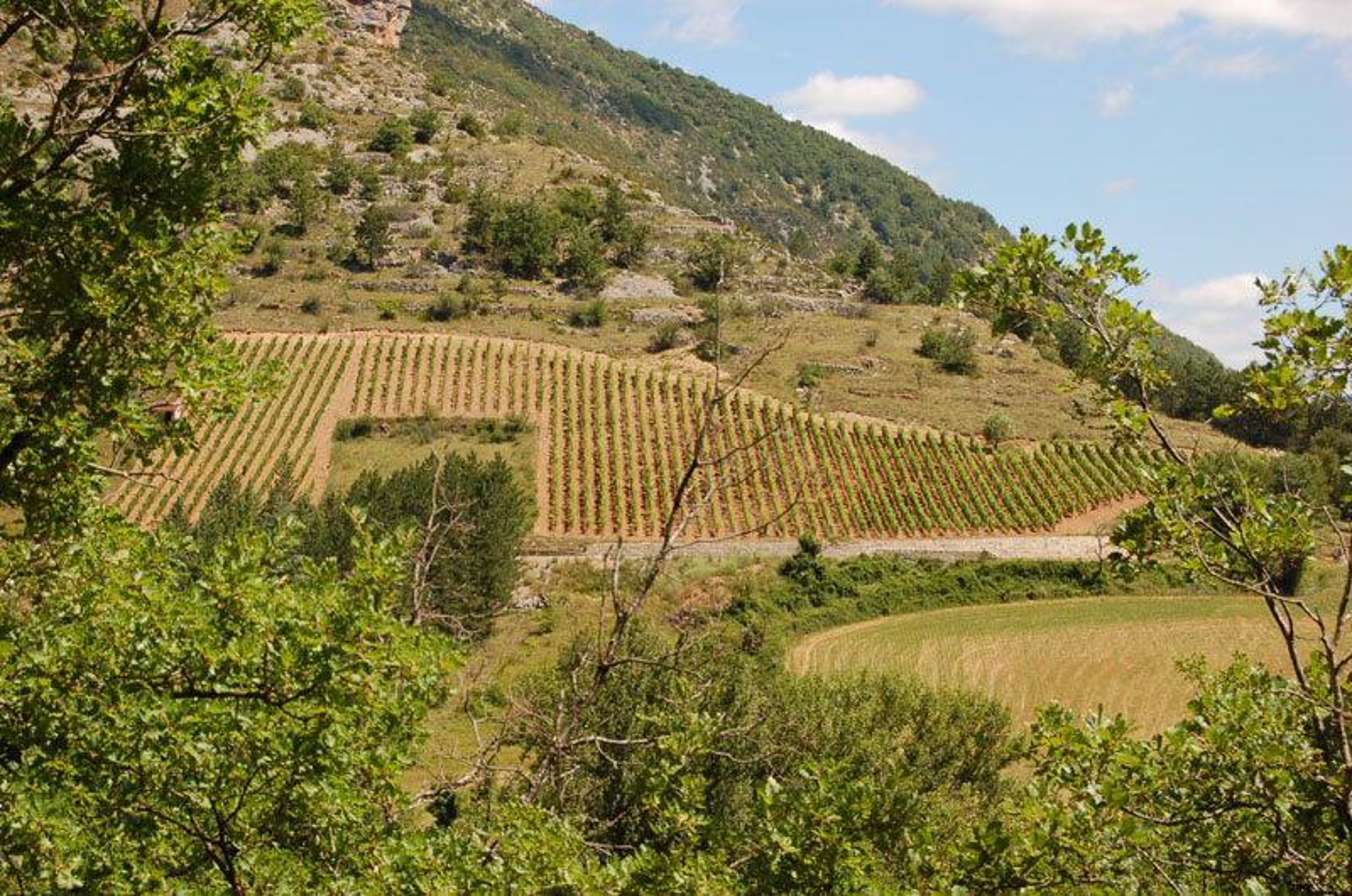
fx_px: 3092
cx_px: 676
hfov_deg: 24.7
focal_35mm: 82
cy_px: 448
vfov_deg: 16.5
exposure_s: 1/400
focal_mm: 55
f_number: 10
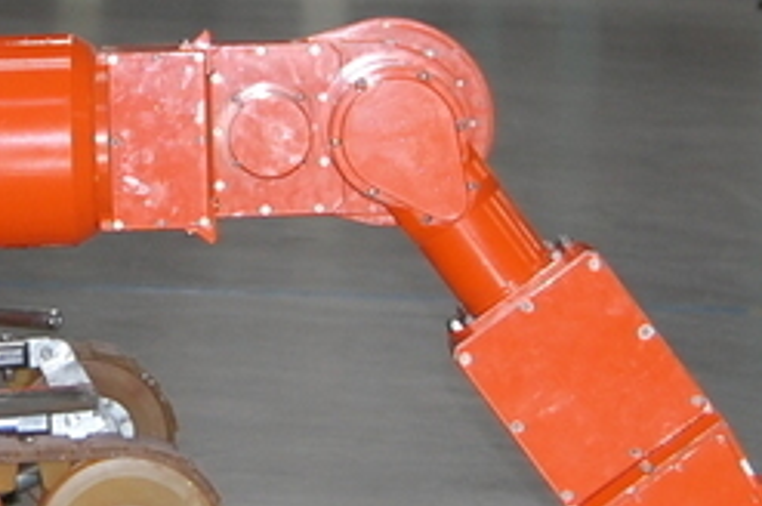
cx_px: -39
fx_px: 3890
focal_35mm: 184
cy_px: 139
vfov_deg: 7.4
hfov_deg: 11.1
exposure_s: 1/60
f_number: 4.2
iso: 400
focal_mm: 28
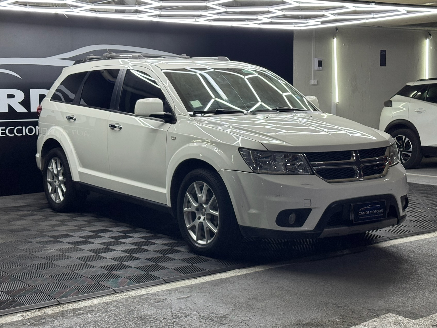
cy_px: 153
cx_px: 231
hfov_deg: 33.2
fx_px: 732
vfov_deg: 25.2
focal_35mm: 58
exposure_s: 1/88
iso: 100
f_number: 1.78
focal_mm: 6.76
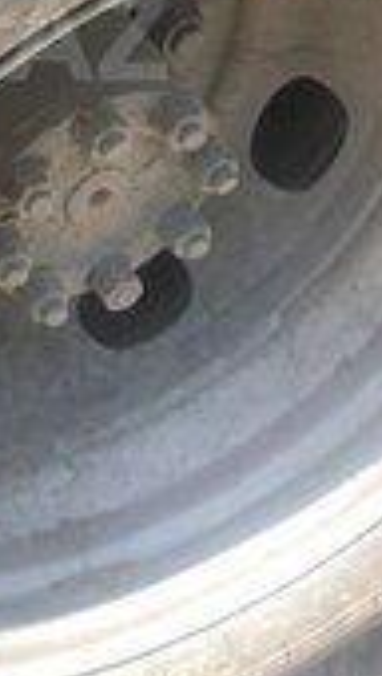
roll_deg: -8.0
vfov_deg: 22.4
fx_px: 1652
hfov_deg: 12.7
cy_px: 36
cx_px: -139
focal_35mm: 92
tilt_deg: -36.0
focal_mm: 4.15
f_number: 2.2
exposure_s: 1/310
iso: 25
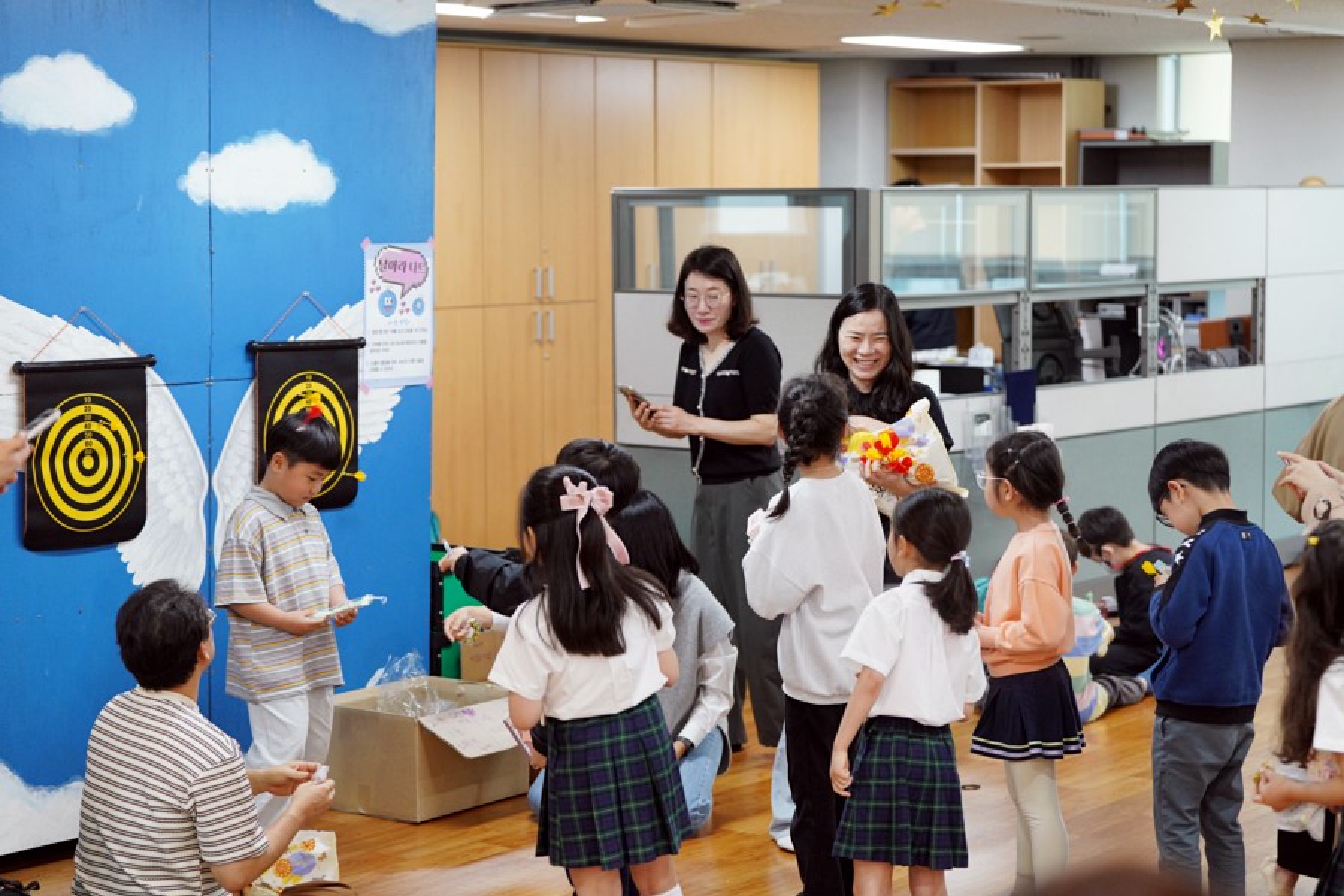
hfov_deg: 28.8
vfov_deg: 19.5
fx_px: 2613
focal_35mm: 70
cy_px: 448
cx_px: 672
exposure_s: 1/160
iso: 1600
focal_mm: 70
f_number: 2.8
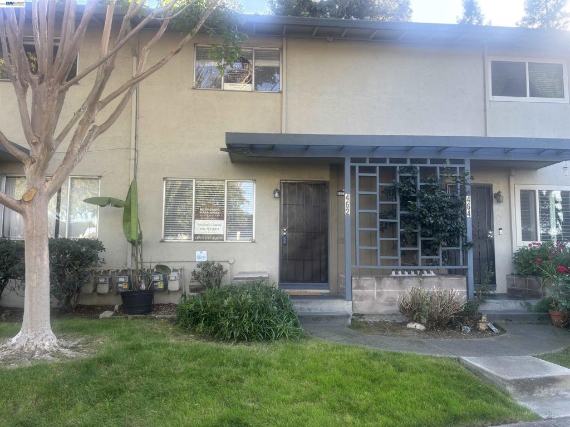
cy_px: 214
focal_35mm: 26
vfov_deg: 53.1
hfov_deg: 67.3
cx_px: 285
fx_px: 428
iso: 32
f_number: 1.6
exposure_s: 1/122
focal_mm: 5.96
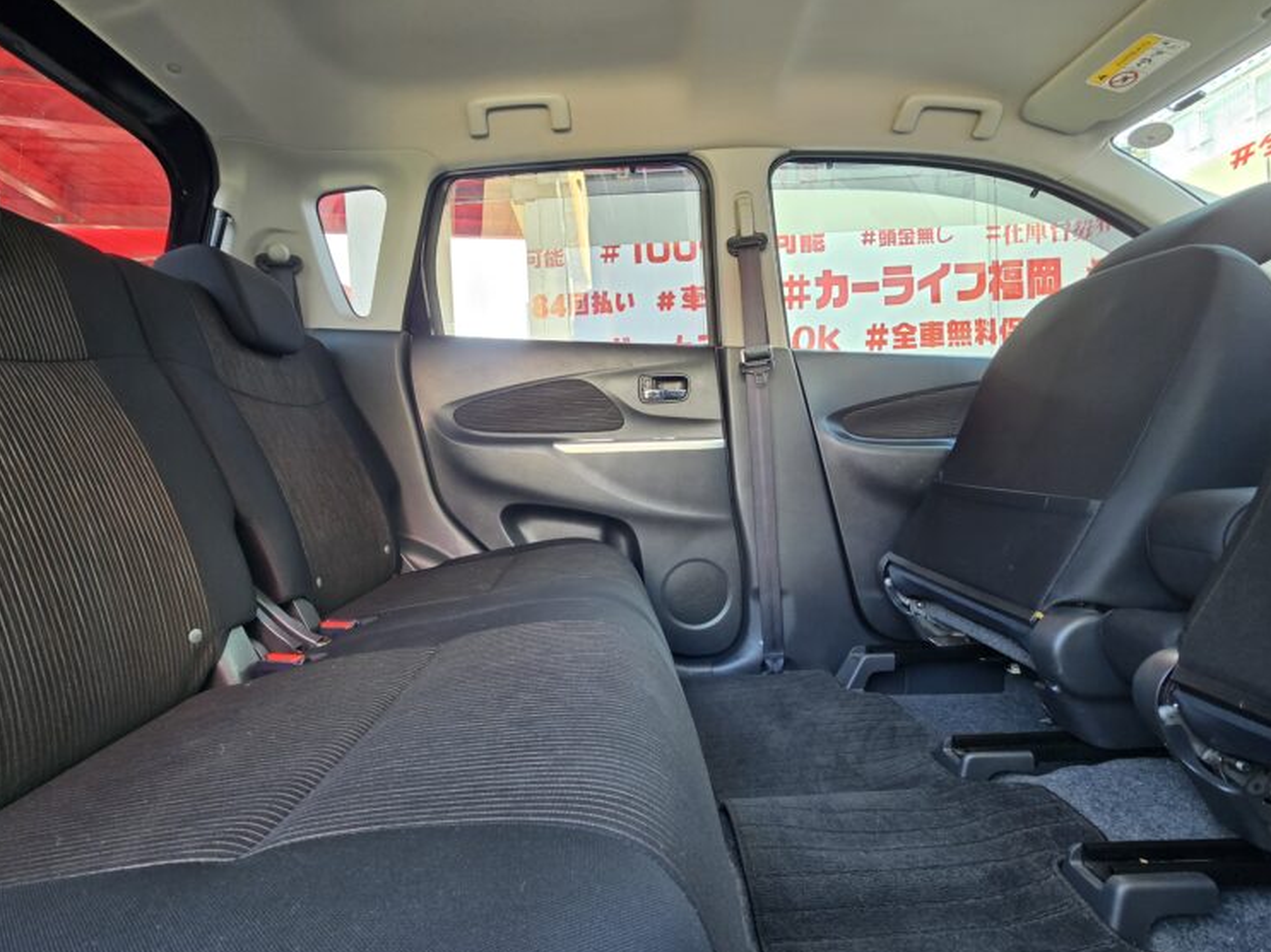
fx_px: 514
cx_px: 592
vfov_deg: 85.7
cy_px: 479
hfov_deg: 101.9
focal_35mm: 14
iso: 125
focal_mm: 2.2
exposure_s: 1/50
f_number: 2.2
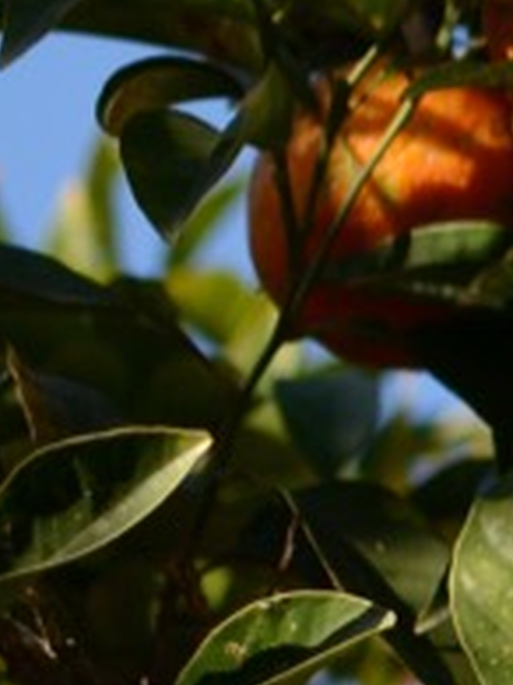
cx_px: 2020
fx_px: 7150
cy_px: -371
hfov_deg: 3.9
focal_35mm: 361
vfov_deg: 5.4
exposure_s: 1/1250
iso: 100
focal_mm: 35
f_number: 2.5
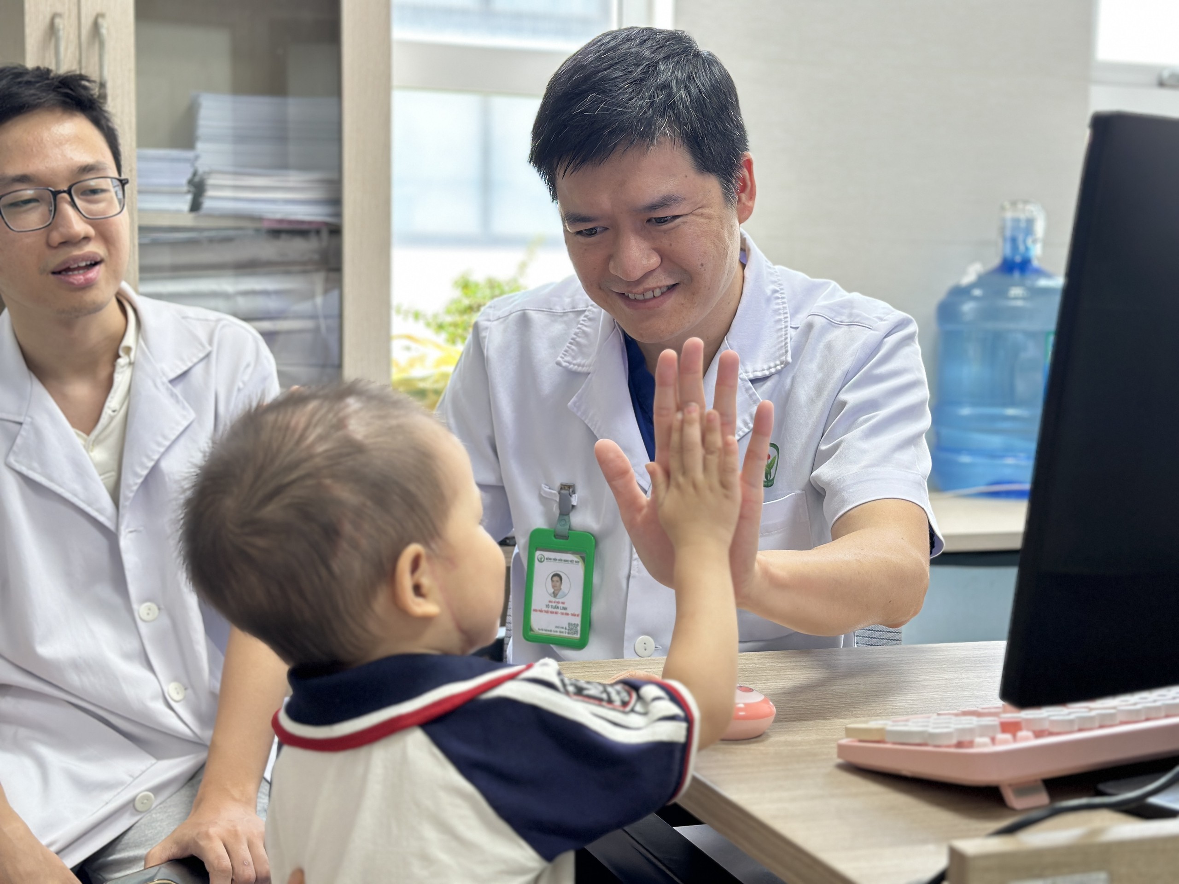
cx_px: 590
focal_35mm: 48
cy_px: 442
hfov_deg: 39.7
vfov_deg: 30.3
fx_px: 1635
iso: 125
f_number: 1.78
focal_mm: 6.86
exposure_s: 1/100
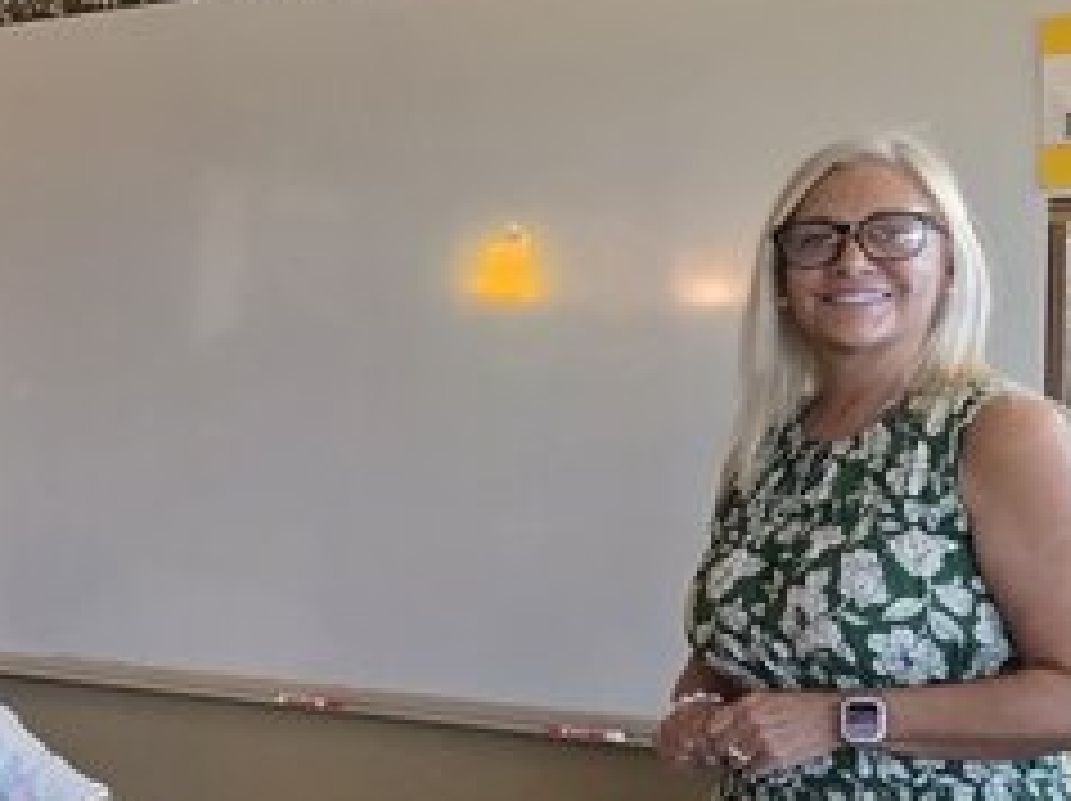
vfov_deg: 14.9
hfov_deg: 16.7
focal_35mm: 99
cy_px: 508
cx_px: -819
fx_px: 3060
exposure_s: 1/120
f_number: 1.7
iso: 800
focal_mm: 6.3
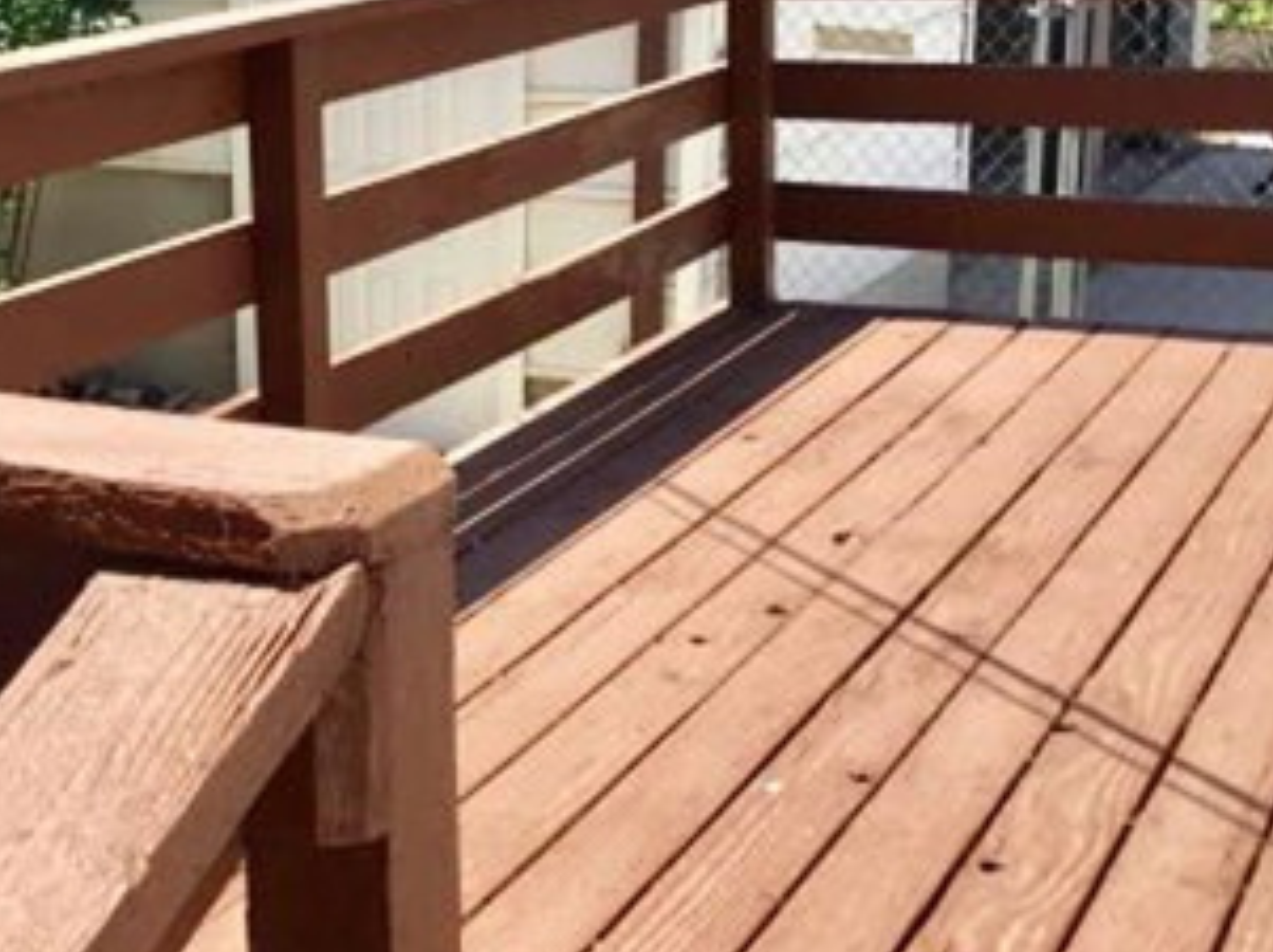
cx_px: 102
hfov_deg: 28.2
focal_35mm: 66
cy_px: 317
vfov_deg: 22.1
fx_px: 2424
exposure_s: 1/776
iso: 25
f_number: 2.4
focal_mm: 3.3
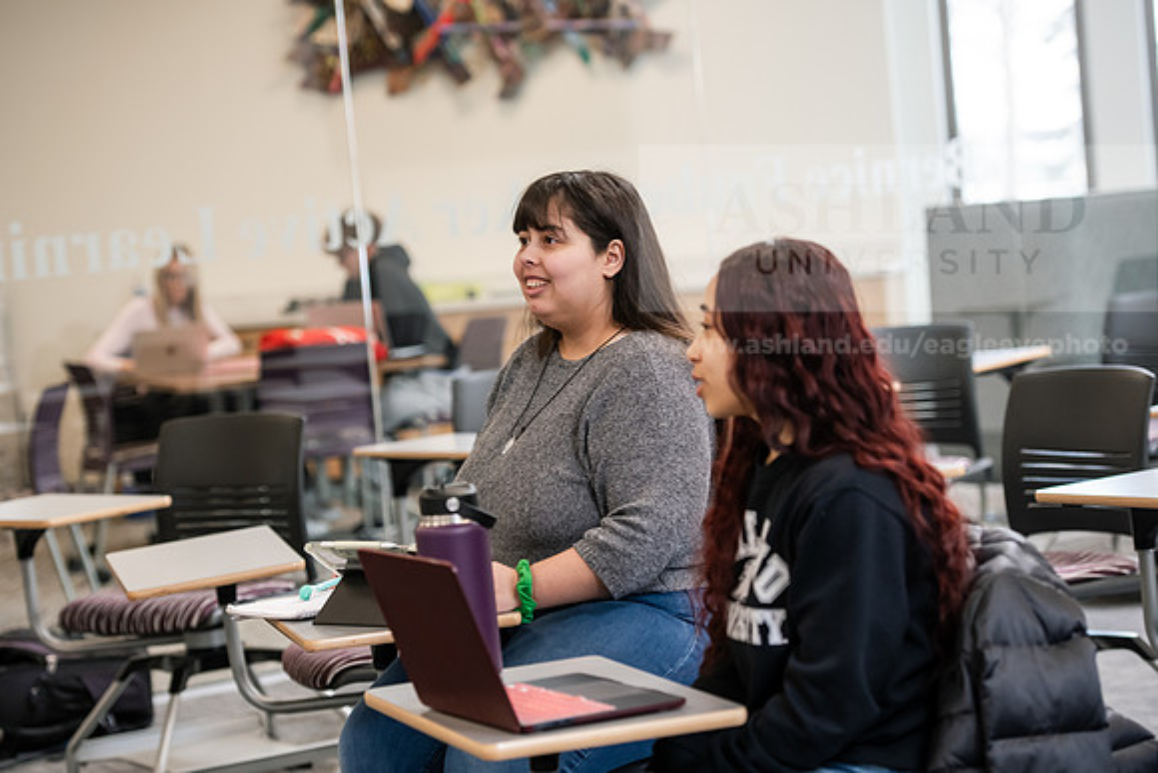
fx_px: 3308
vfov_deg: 13.3
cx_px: 550
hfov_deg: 19.9
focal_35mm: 103
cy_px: 386
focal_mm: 98
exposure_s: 1/200
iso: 1000
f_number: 3.5
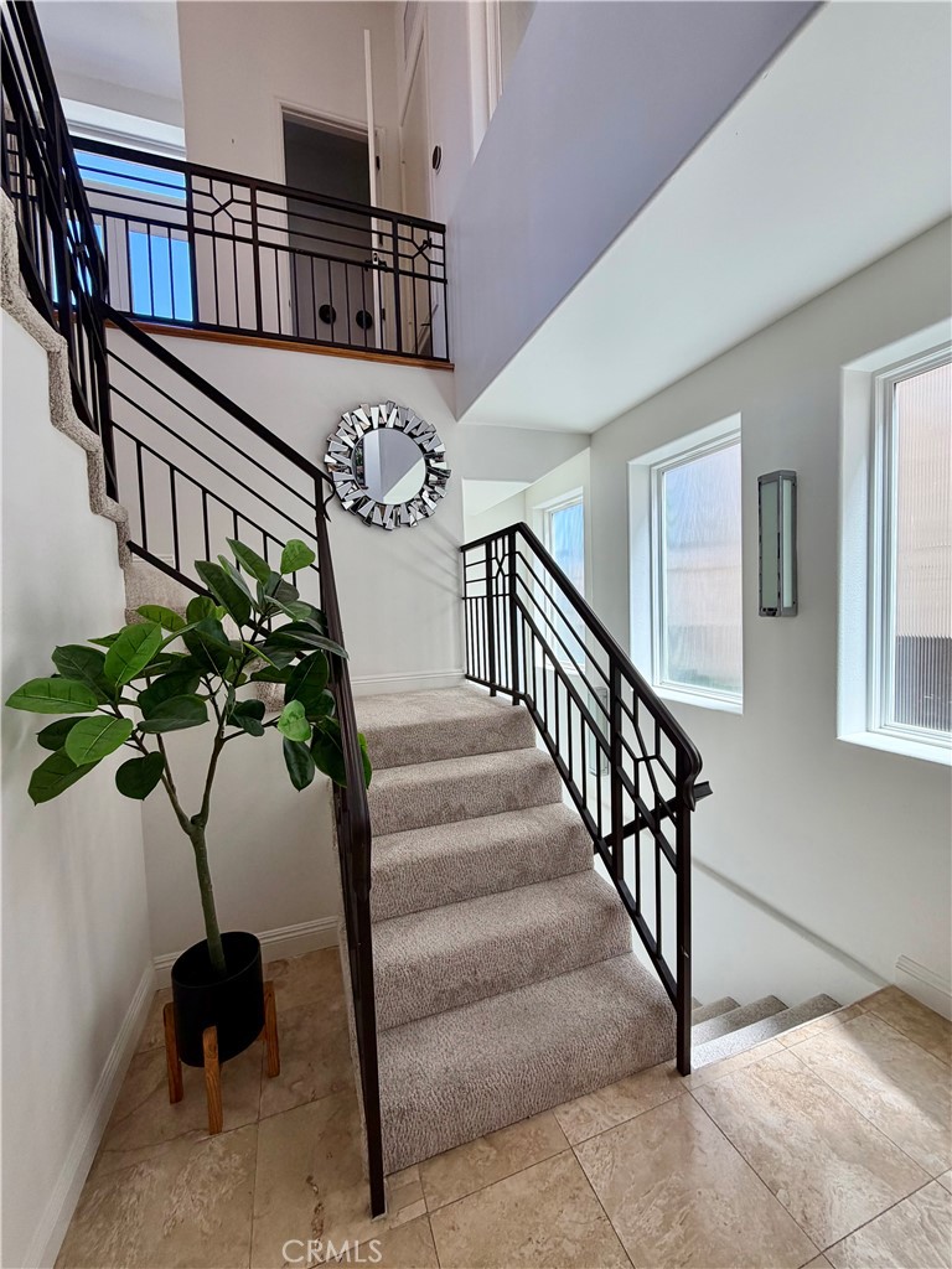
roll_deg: +1.6
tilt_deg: -3.2
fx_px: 513
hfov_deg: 85.7
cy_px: 634
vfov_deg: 102.1
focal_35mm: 14
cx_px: 476
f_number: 2.2
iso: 50
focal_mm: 2.22
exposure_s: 1/120
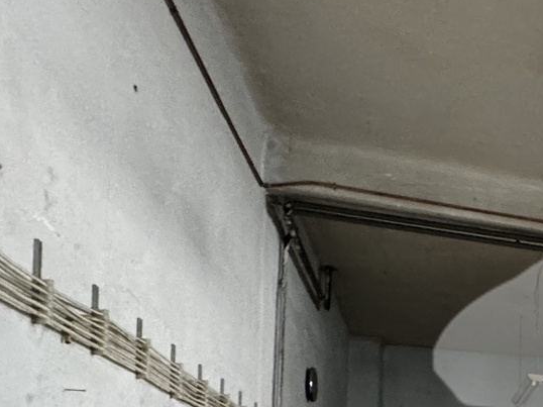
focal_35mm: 50
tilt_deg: +2.6
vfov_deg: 25.3
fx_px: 784
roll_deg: +0.0
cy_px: 520
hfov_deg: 27.8
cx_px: 789
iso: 800
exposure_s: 1/60
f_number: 2.2
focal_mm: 2.22
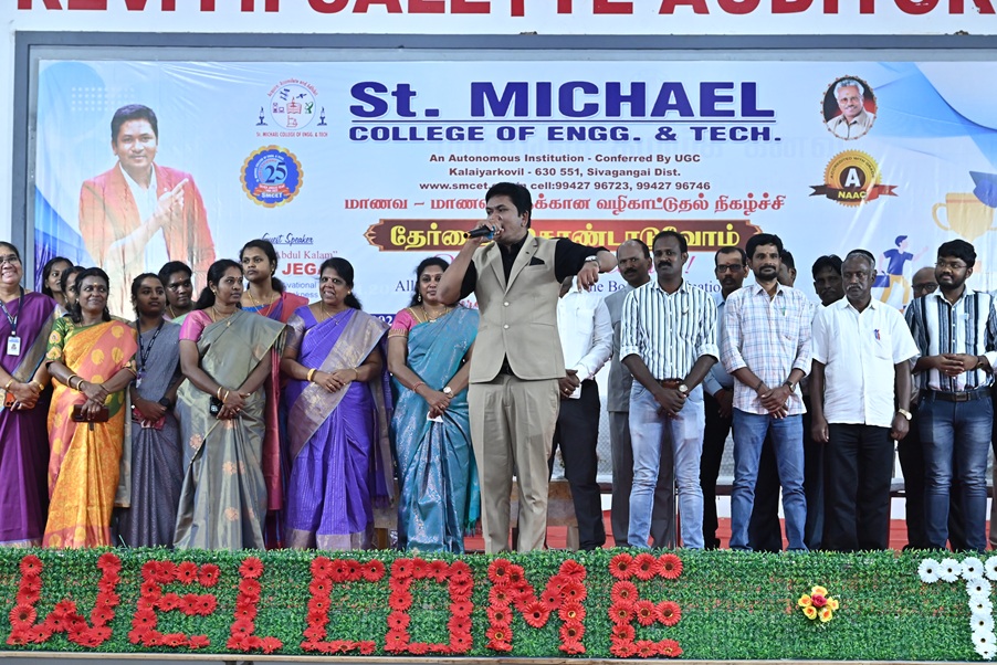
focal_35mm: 73
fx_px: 2022
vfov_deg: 18.7
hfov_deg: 27.7
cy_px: 332
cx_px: 498
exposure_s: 1/160
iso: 3200
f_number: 8
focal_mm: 73
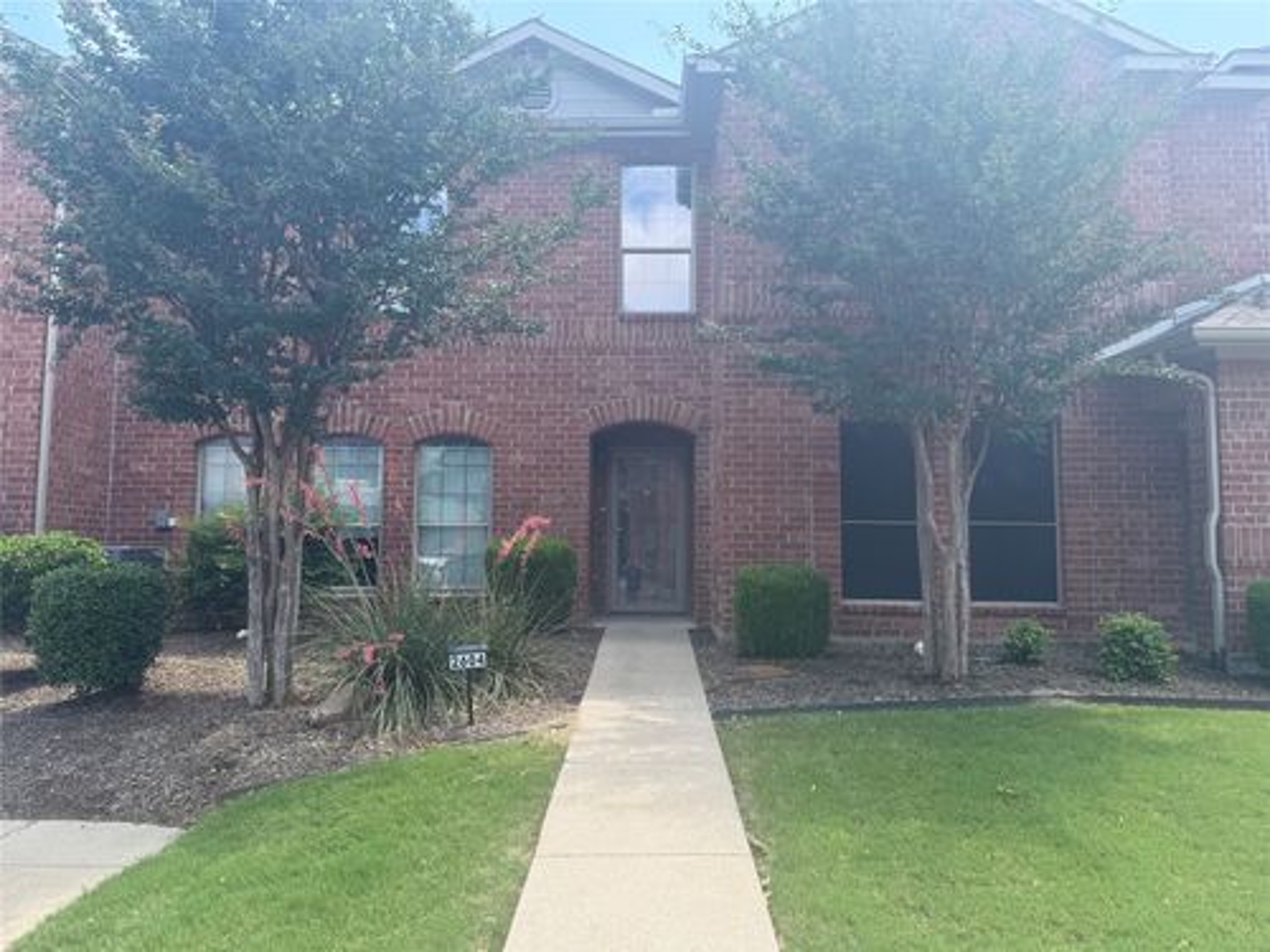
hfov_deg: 71.6
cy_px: 476
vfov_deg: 56.8
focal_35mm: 24
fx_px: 881
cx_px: 635
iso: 80
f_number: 1.78
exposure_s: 1/1005
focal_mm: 6.76
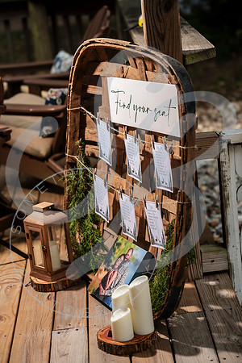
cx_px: 121
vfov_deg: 21.5
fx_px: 958
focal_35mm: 95
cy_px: 182
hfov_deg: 14.4
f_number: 2.8
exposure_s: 1/1600
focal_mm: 95
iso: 320
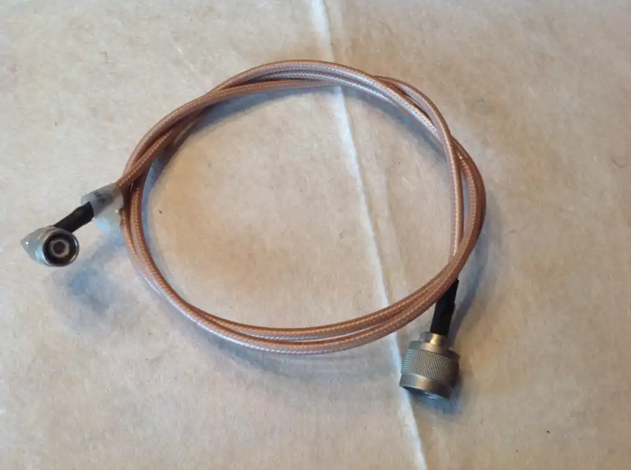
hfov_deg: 52.7
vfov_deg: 40.6
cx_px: 316
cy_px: 235
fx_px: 637
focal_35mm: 35
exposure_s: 1/20
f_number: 2.4
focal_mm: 4.28
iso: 50
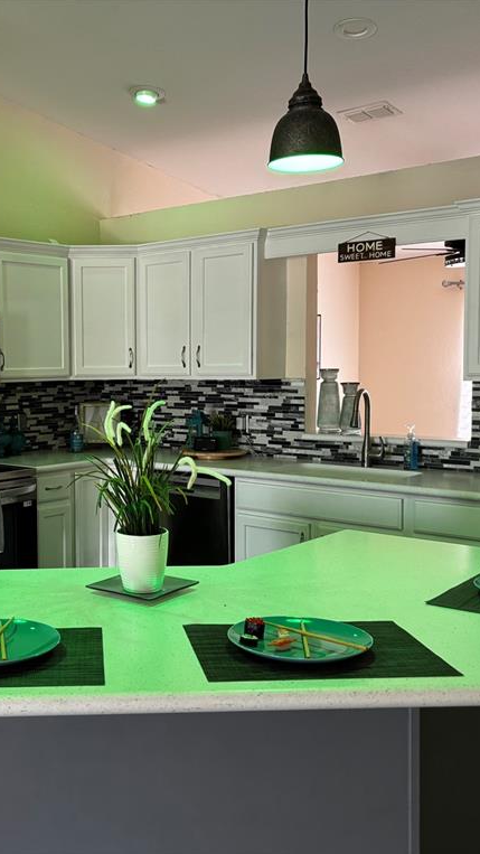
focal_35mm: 38
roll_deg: +1.0
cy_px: 428
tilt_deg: -4.4
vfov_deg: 52.8
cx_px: 93
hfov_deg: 30.4
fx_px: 860
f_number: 1.6
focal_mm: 5.96
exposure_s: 1/42
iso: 200
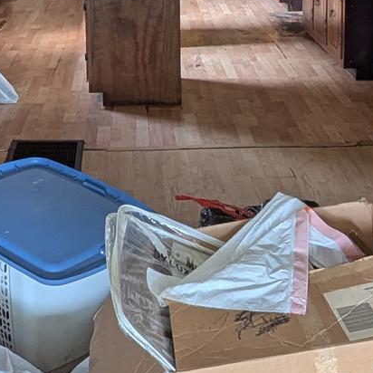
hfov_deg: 30.0
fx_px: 695
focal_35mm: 57
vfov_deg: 27.2
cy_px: -50
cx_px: 165
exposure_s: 1/36.3
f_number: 2.2
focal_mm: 1.95
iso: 162
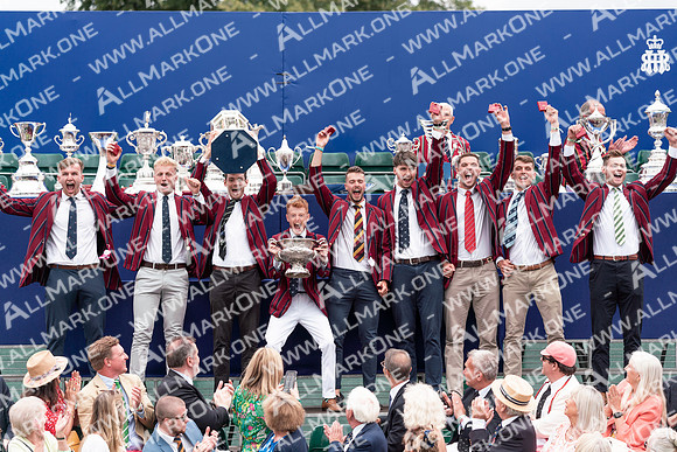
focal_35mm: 105
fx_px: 1975
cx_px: 338
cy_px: 226
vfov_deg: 13.0
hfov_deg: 19.5
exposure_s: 1/250
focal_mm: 105
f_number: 2.8
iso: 100
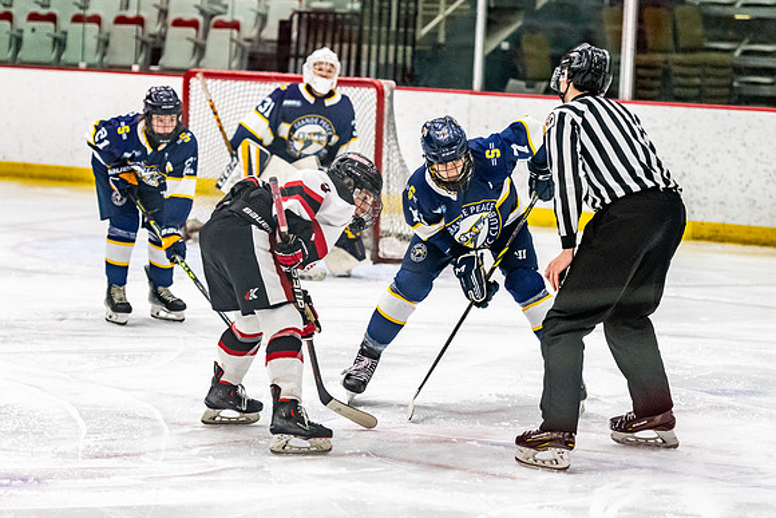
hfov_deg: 14.3
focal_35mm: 143
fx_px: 3091
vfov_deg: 9.6
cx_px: 393
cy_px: 217
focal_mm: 102
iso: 3200
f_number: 2.8
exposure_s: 1/640
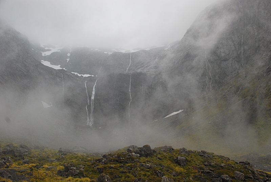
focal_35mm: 39
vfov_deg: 34.3
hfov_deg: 49.5
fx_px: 294
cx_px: 136
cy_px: 91
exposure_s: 1/125
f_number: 6.3
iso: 400
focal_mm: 26
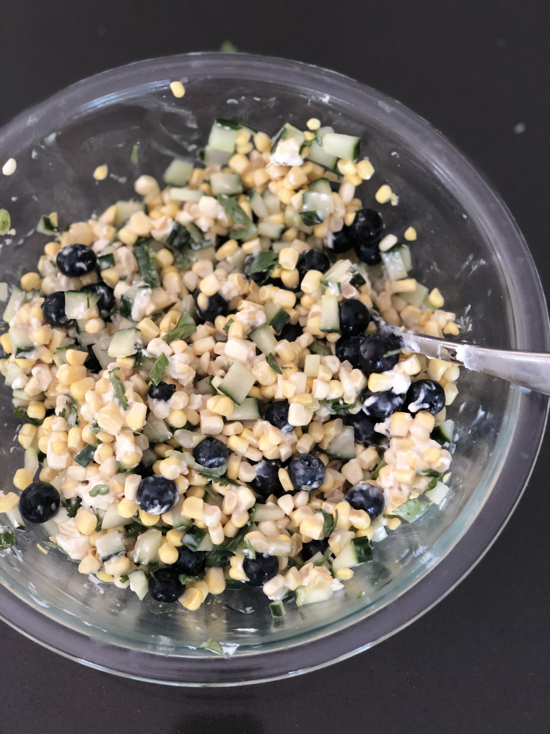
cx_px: 275
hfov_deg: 28.0
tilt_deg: -70.0
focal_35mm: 52
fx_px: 1102
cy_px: 367
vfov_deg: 36.8
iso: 125
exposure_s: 1/24
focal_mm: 6
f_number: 2.4
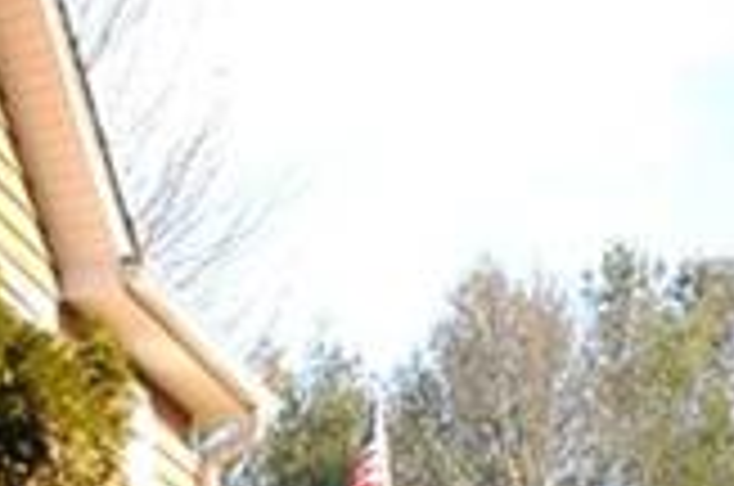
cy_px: 574
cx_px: -1418
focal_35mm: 189
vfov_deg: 7.2
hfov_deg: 9.0
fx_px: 3846
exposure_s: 1/200
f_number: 7.1
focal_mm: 20
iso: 200
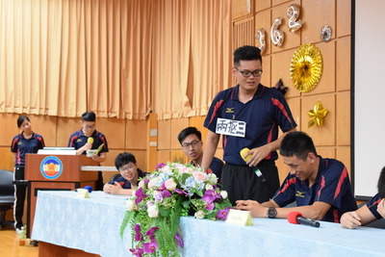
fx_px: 610
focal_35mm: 57
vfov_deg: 23.8
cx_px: 192
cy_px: 128
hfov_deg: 35.0
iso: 2500
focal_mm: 38
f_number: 4.5
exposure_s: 1/80
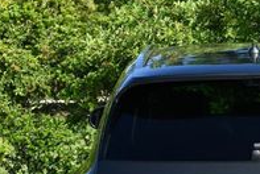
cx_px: 238
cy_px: 179
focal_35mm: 182
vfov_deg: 7.5
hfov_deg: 11.2
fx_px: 1316
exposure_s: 1/250
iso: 160
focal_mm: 28
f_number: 8
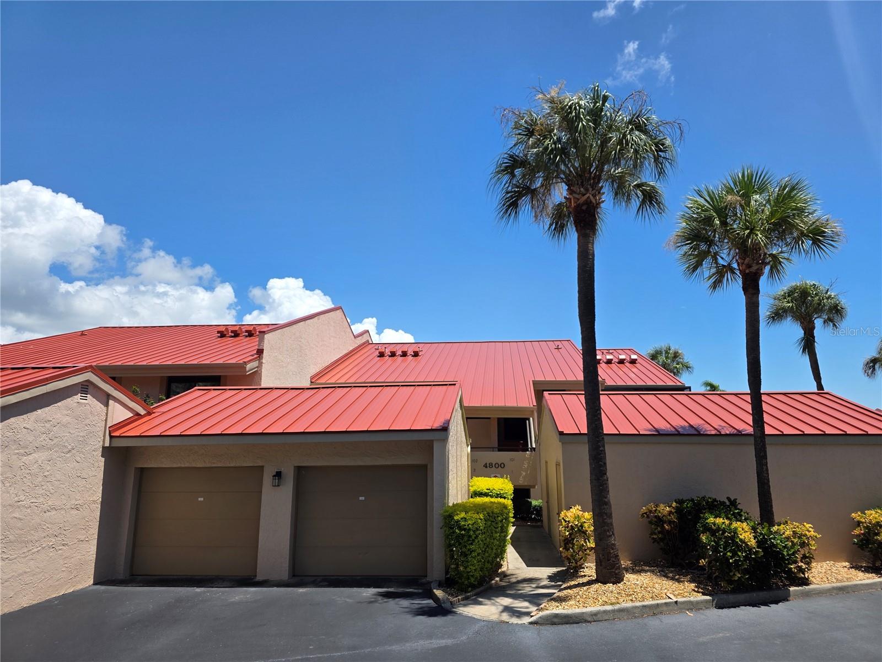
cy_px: 331
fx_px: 586
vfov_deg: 58.9
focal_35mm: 23
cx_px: 441
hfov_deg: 73.9
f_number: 1.7
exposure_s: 1/6150
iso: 80
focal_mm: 6.3
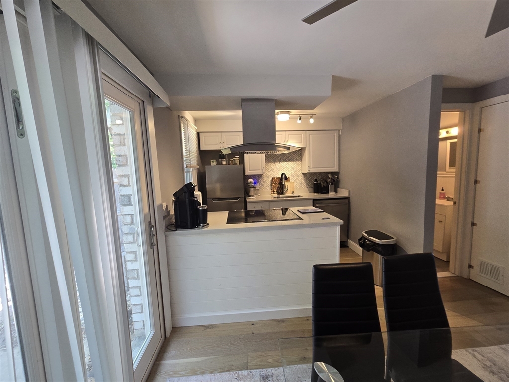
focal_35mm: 13
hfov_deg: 106.2
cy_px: 191
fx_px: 191
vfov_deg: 89.9
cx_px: 254
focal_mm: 2.2
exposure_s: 1/60
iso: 100
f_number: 2.2
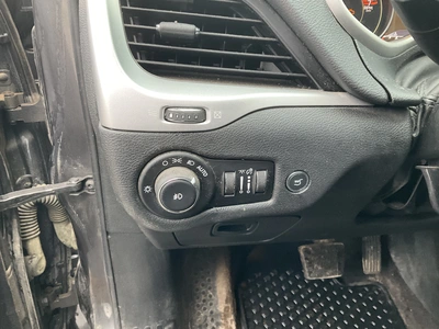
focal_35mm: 29
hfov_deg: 61.7
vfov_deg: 48.2
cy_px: 164
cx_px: 220
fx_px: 368
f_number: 1.8
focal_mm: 3
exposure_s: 1/60
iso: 160
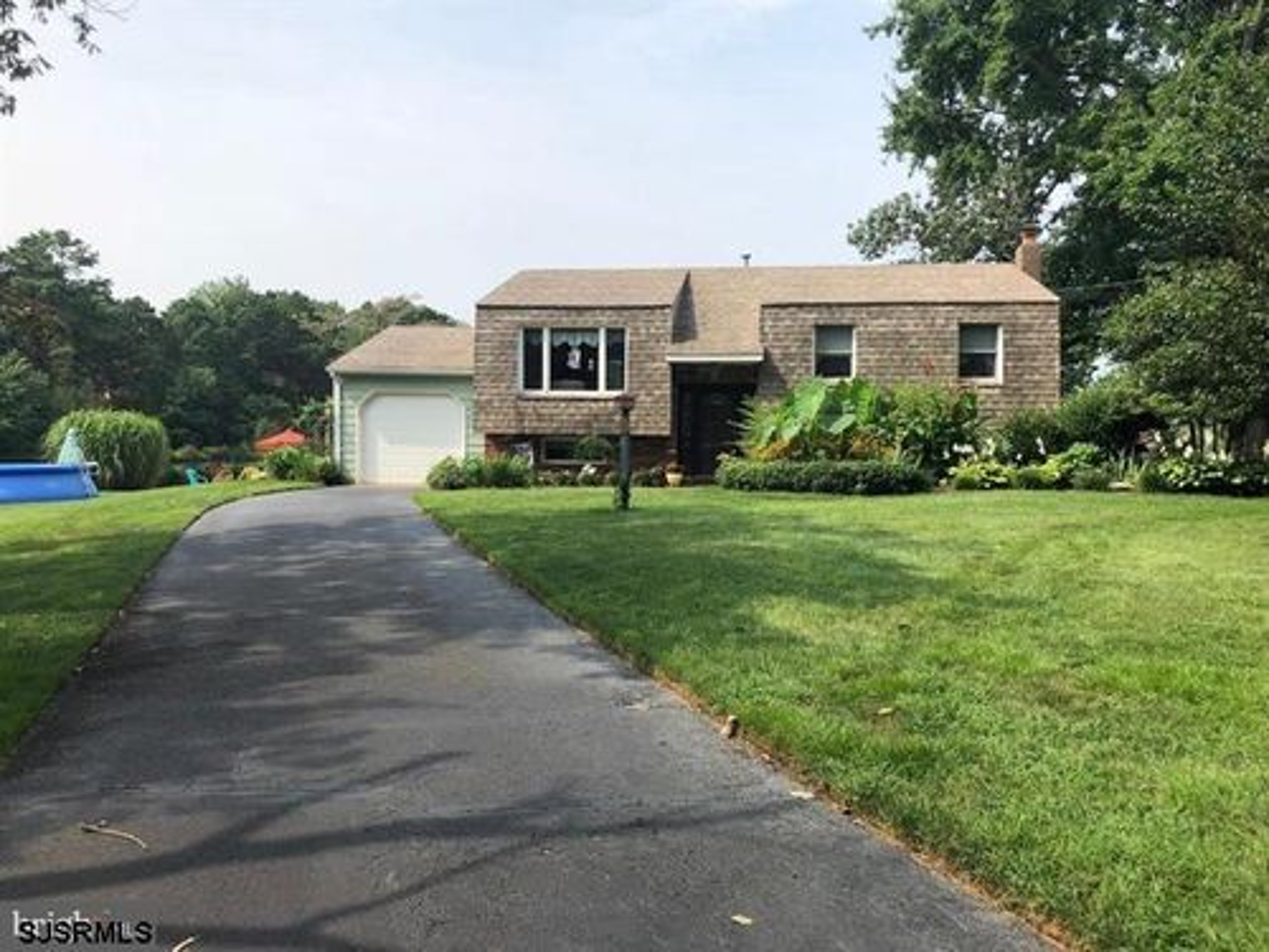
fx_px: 1026
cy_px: 476
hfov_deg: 63.4
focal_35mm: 28
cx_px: 634
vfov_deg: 49.7
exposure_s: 1/1548
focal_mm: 3.99
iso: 20
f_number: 1.8
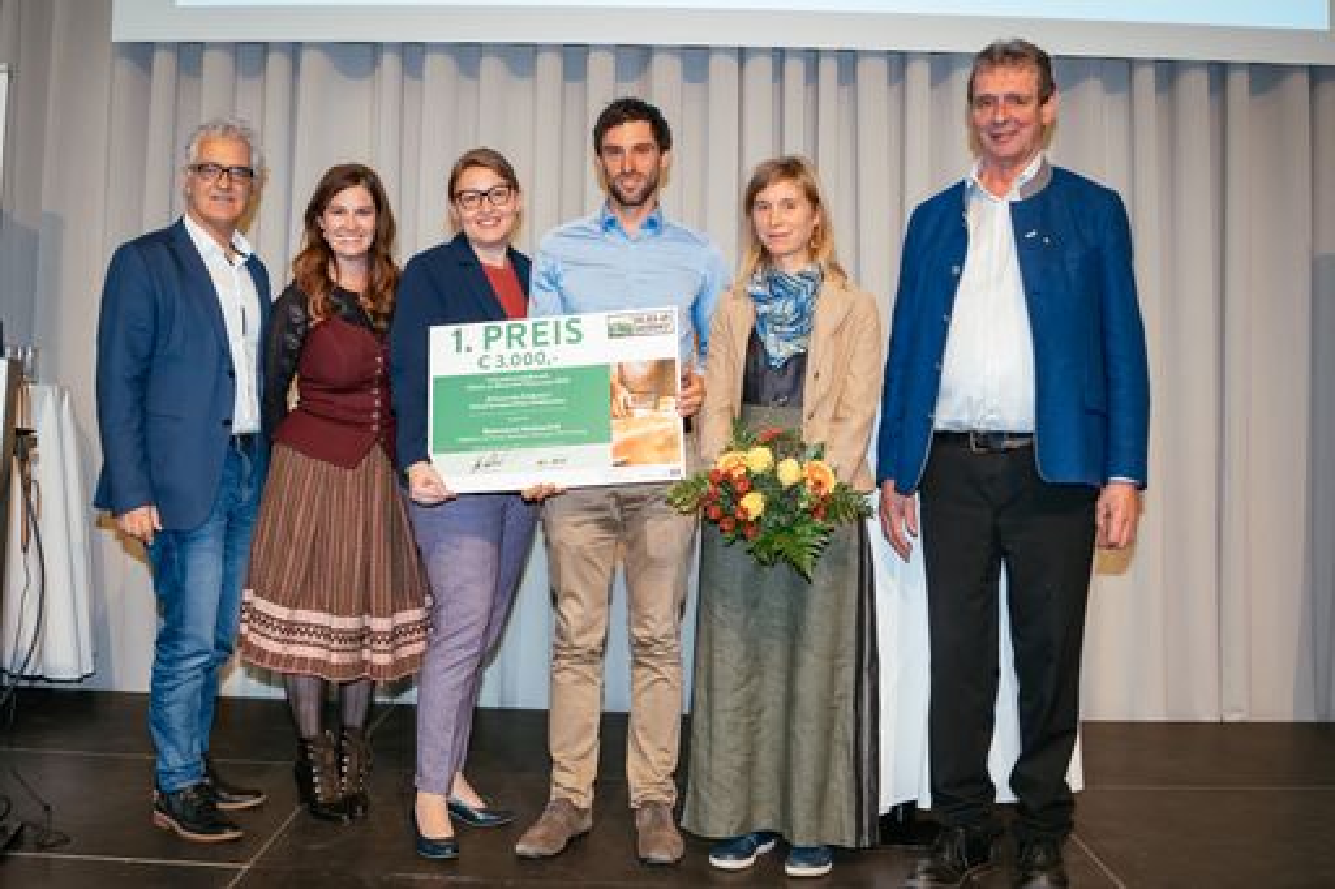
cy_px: 444
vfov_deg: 36.8
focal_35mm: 36
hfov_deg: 53.1
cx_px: 668
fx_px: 1334
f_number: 2.8
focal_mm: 24
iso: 640
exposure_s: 1/160
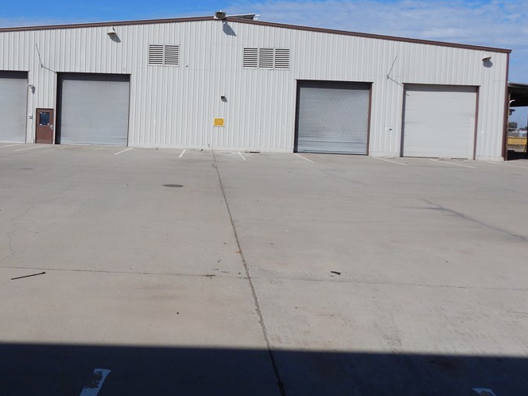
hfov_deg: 49.5
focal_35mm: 37
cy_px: 136
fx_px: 564
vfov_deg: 38.3
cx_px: 186
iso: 125
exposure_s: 1/640
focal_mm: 4.3
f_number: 8.2
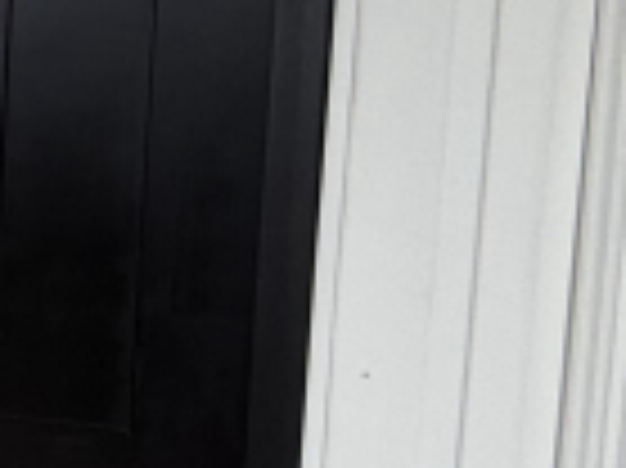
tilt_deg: -4.4
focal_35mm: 67
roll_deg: -0.1
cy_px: 274
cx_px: -714
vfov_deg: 21.9
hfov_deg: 17.4
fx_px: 1211
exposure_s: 1/365
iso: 50
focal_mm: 2.22
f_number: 2.2
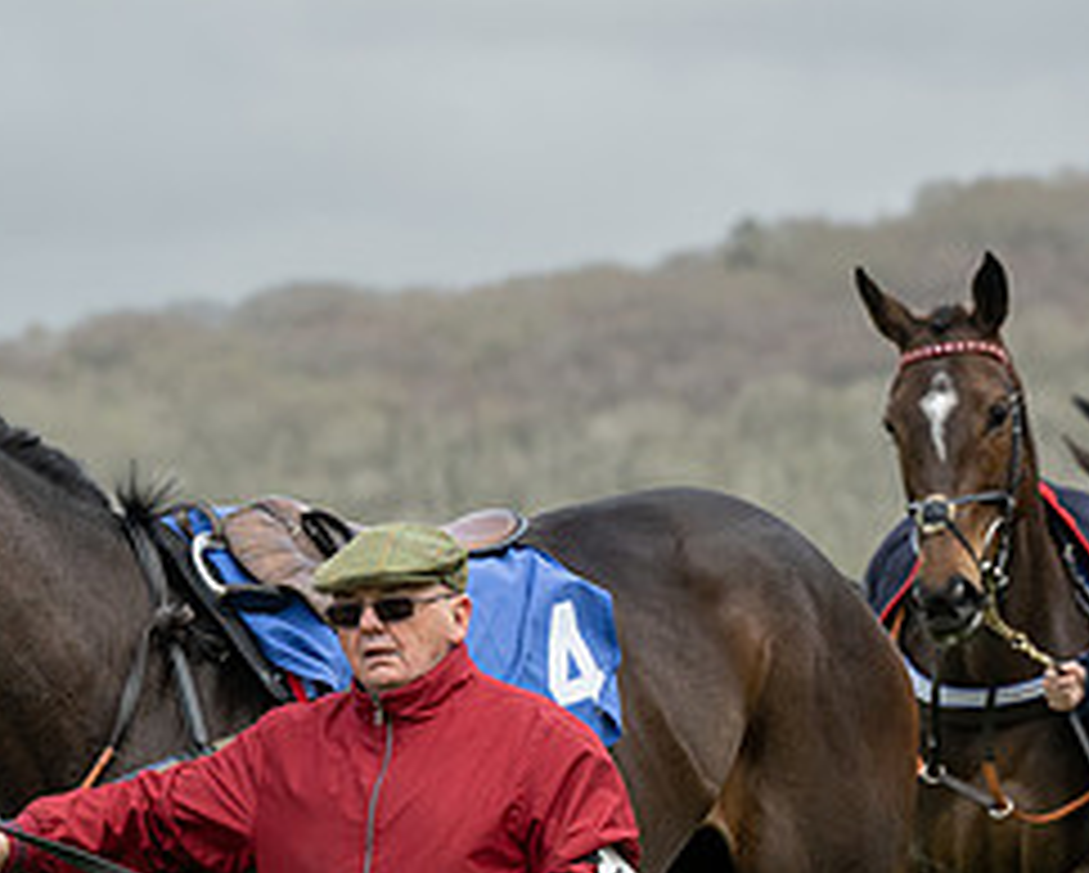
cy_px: 814
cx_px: -50
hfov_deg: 5.5
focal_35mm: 349
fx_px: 11257
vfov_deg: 4.4
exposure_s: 1/1250
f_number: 5
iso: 400
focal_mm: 120
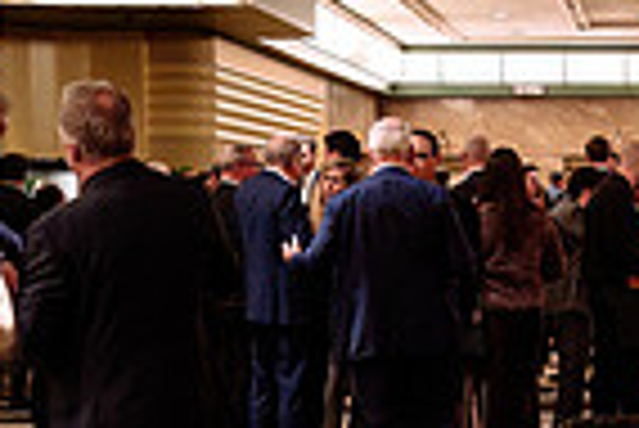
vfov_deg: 12.3
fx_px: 1972
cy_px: 366
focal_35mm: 111
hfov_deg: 17.9
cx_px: 666
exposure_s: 1/50
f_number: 2.8
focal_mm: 24
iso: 1600
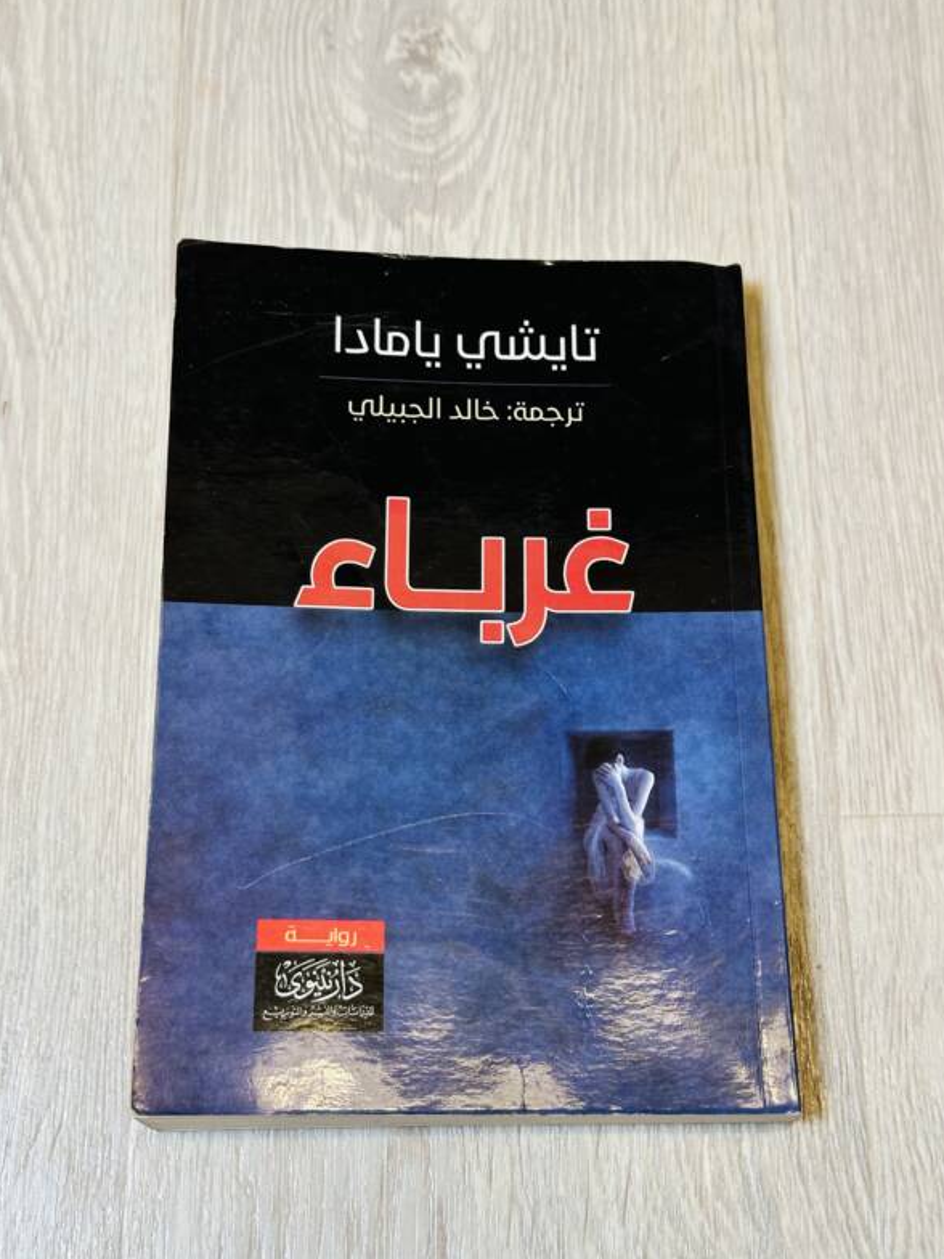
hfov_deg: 29.7
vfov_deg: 38.9
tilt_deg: -70.3
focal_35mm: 49
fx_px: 1782
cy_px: 633
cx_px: 474
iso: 125
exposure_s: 1/60
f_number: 1.78
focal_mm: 6.86
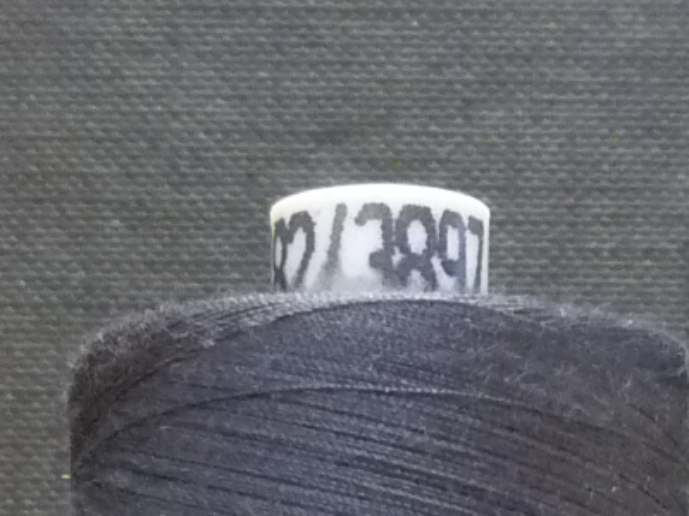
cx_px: 329
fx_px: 2548
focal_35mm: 128
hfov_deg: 15.4
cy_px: 956
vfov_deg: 10.8
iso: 400
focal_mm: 4.4
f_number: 2.8
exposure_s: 1/15
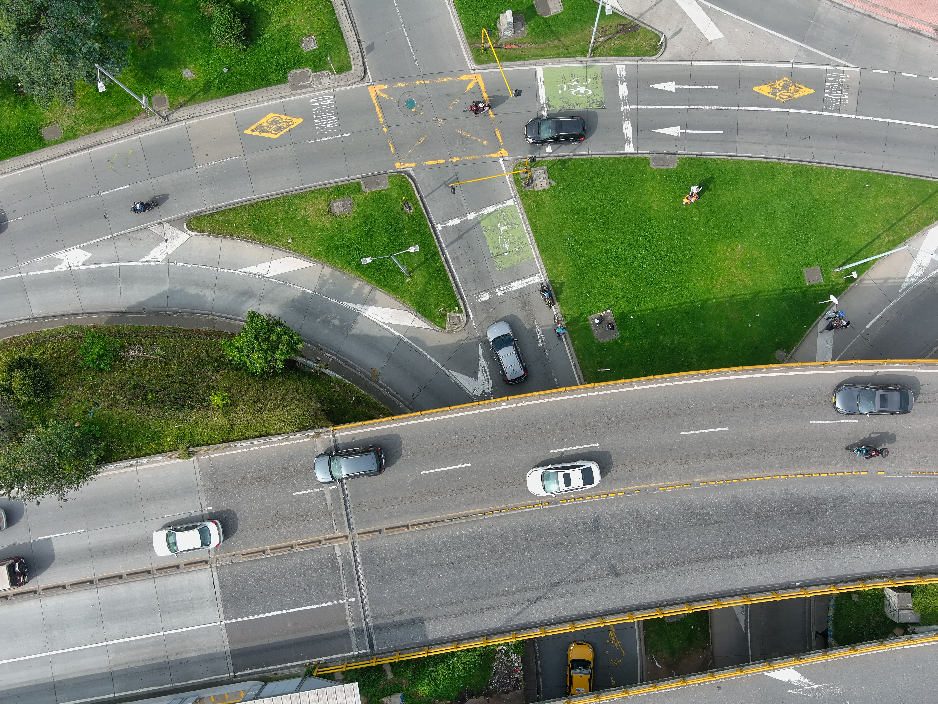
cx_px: 475
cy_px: 349
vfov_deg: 44.2
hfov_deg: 56.8
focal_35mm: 32
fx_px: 867
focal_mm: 10.57
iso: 100
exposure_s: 1/640
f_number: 2.8
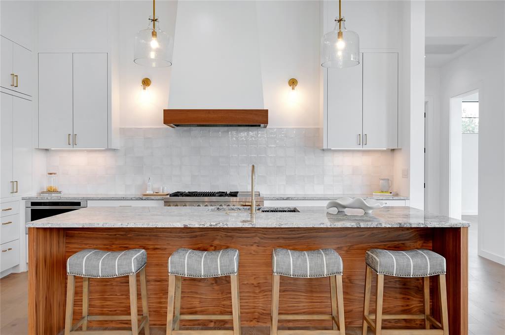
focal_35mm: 30
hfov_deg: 62.0
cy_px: 168
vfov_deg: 43.5
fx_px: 420
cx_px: 252
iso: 1000
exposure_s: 1/13
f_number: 9
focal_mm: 30
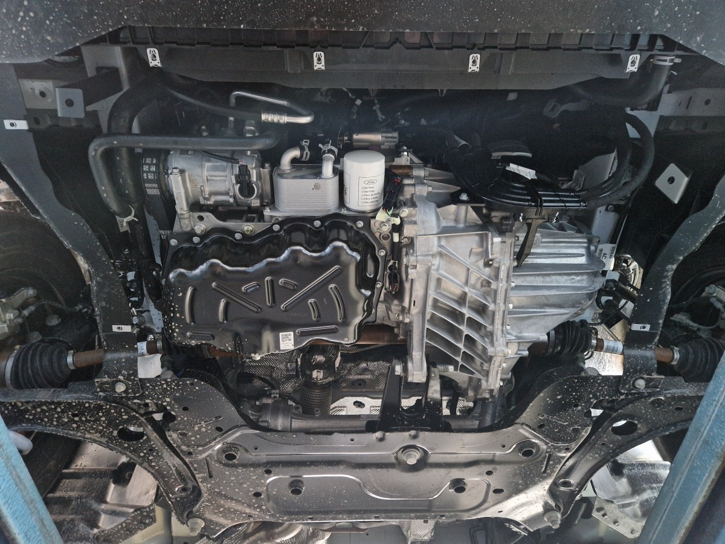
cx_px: 362
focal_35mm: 23
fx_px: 482
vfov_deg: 58.9
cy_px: 272
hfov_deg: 73.9
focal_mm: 5.4
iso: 800
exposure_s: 1/25
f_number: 1.8
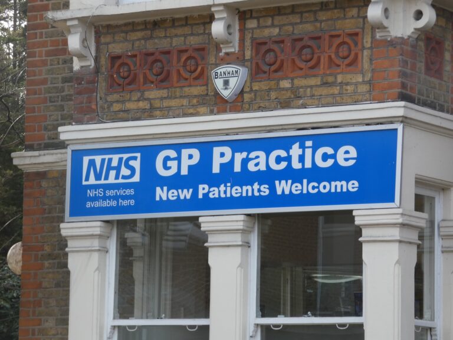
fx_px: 2094
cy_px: 170
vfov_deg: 9.3
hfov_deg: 12.3
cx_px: 226
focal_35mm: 160
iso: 80
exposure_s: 1/100
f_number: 5.4
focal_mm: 28.8
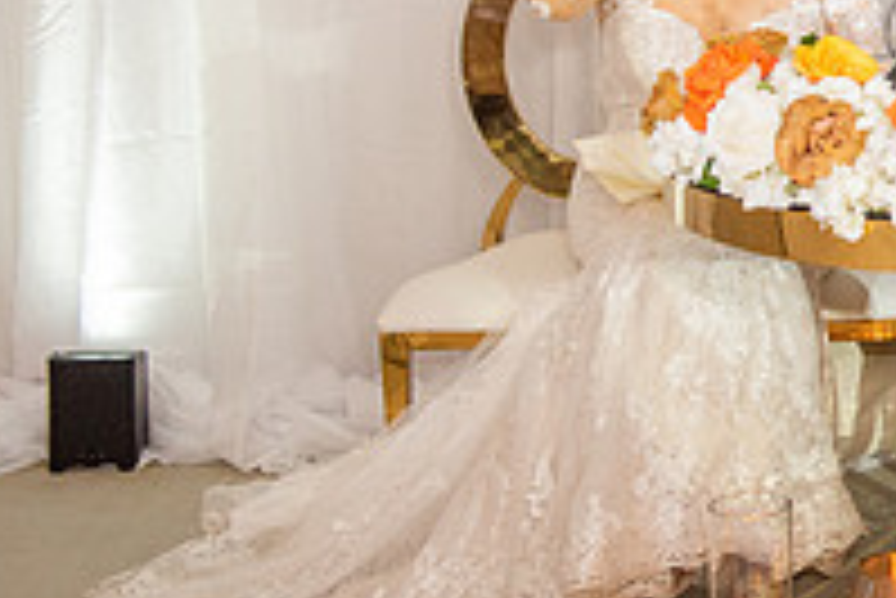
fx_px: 2615
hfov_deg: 17.9
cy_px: -7
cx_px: 1238
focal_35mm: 105
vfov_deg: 12.9
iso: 1000
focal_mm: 36
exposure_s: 1/160
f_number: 4.5
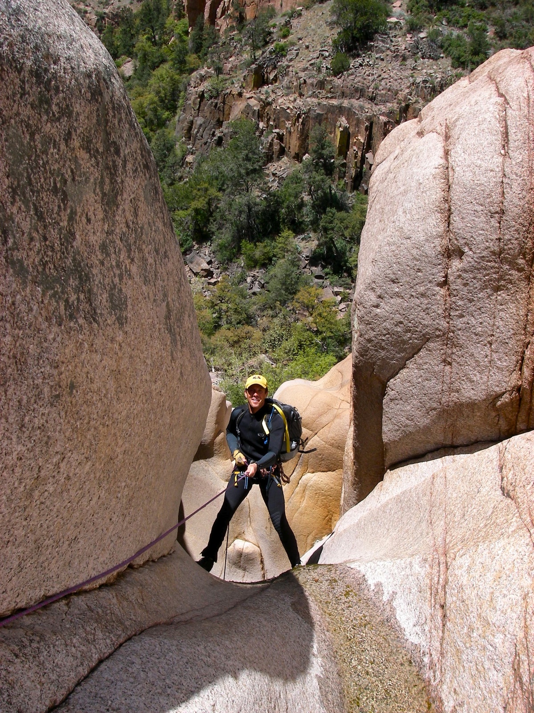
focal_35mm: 38
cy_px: 356
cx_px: 267
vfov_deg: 49.0
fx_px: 782
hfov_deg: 37.7
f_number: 6.6
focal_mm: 6.3
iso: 64
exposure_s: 1/200
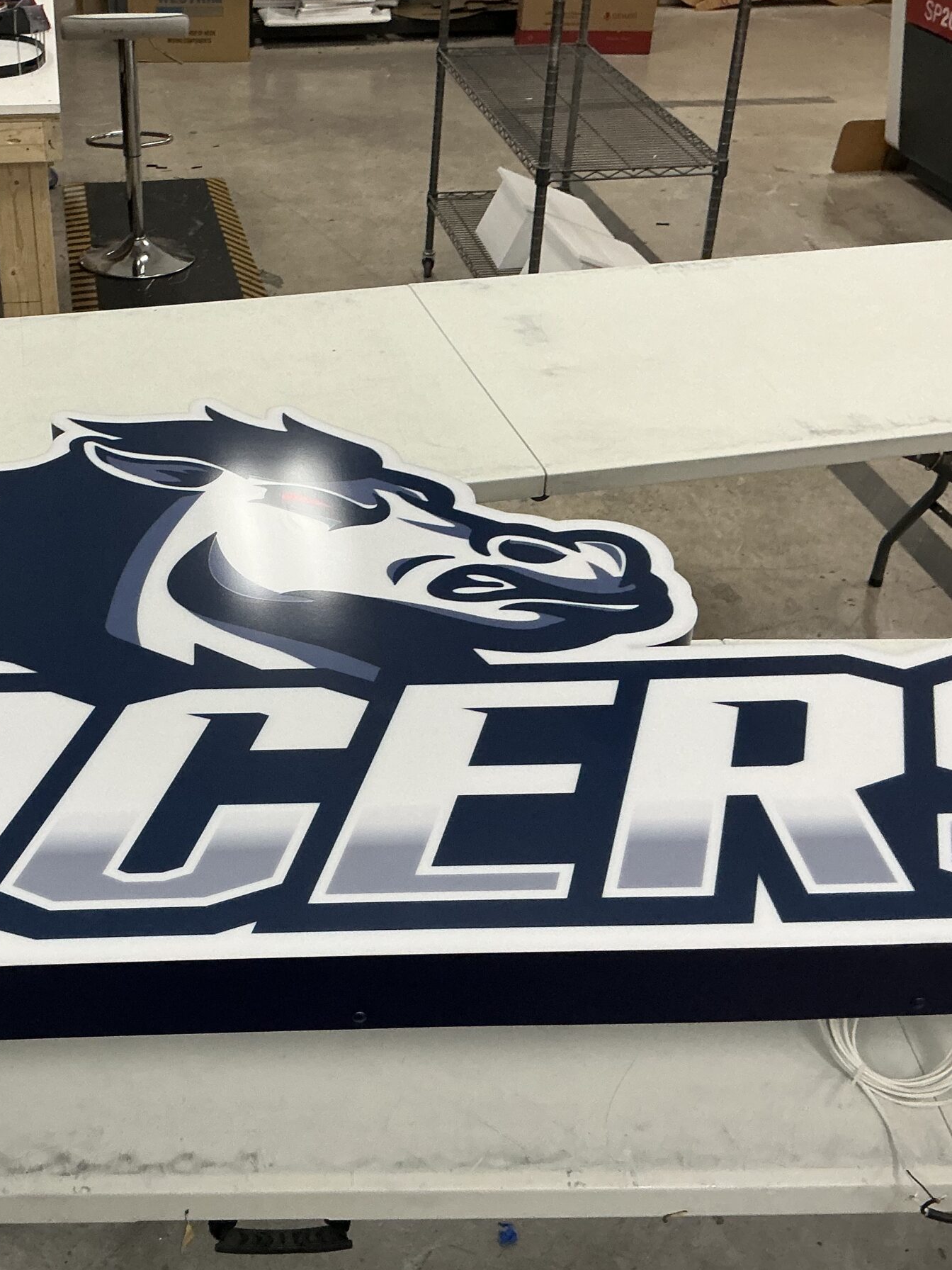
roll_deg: -0.5
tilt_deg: -32.9
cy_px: 597
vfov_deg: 46.8
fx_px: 1467
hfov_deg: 35.3
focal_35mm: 40
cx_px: 261
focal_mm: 3
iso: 100
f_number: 1.8
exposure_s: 1/60
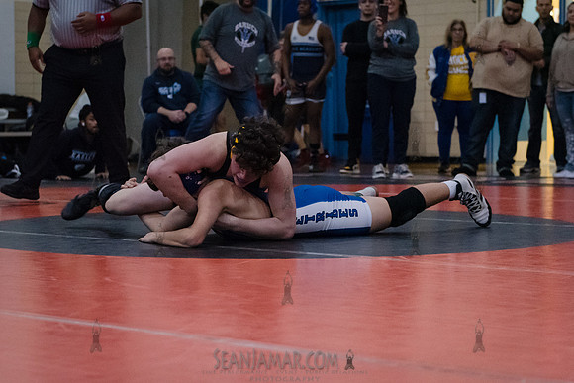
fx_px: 1407
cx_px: 239
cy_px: 221
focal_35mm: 88
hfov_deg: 23.0
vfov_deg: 15.5
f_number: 3.2
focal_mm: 66
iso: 8000
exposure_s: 1/400
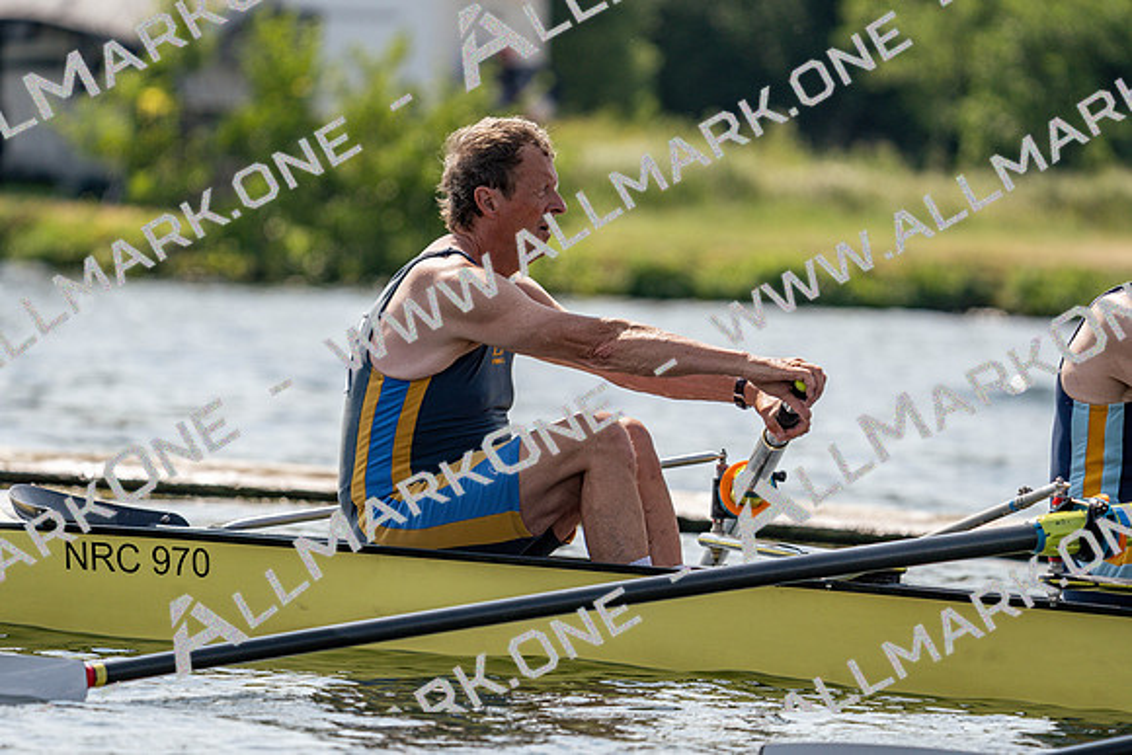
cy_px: 378
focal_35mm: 341
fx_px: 10725
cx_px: 566
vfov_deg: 4.0
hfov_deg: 6.0
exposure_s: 1/1600
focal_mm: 341
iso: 250
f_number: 6.3
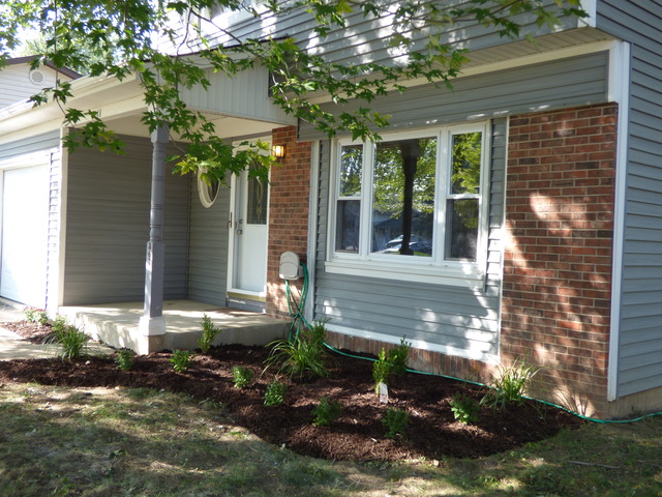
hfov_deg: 51.4
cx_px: 331
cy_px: 248
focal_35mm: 36
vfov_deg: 39.7
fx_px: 688
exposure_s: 1/100
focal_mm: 6.18
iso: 100
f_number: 3.4
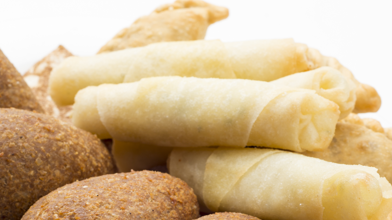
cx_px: 198
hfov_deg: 18.8
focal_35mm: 114
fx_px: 1185
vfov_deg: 10.5
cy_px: 242
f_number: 11
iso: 125
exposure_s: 1/80
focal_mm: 50
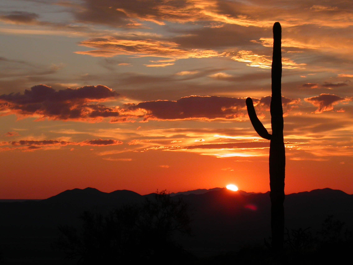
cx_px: 176
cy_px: 132
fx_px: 1570
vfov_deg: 9.6
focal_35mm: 154
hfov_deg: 12.8
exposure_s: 1/228
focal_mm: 32
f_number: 6.5
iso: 100
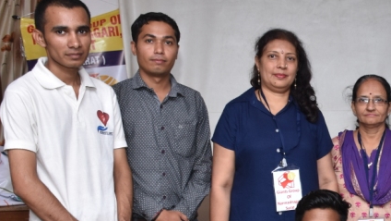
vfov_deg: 13.7
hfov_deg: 23.1
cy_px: 217
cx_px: 418
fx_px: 905
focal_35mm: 87
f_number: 6.3
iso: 400
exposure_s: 1/160
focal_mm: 23
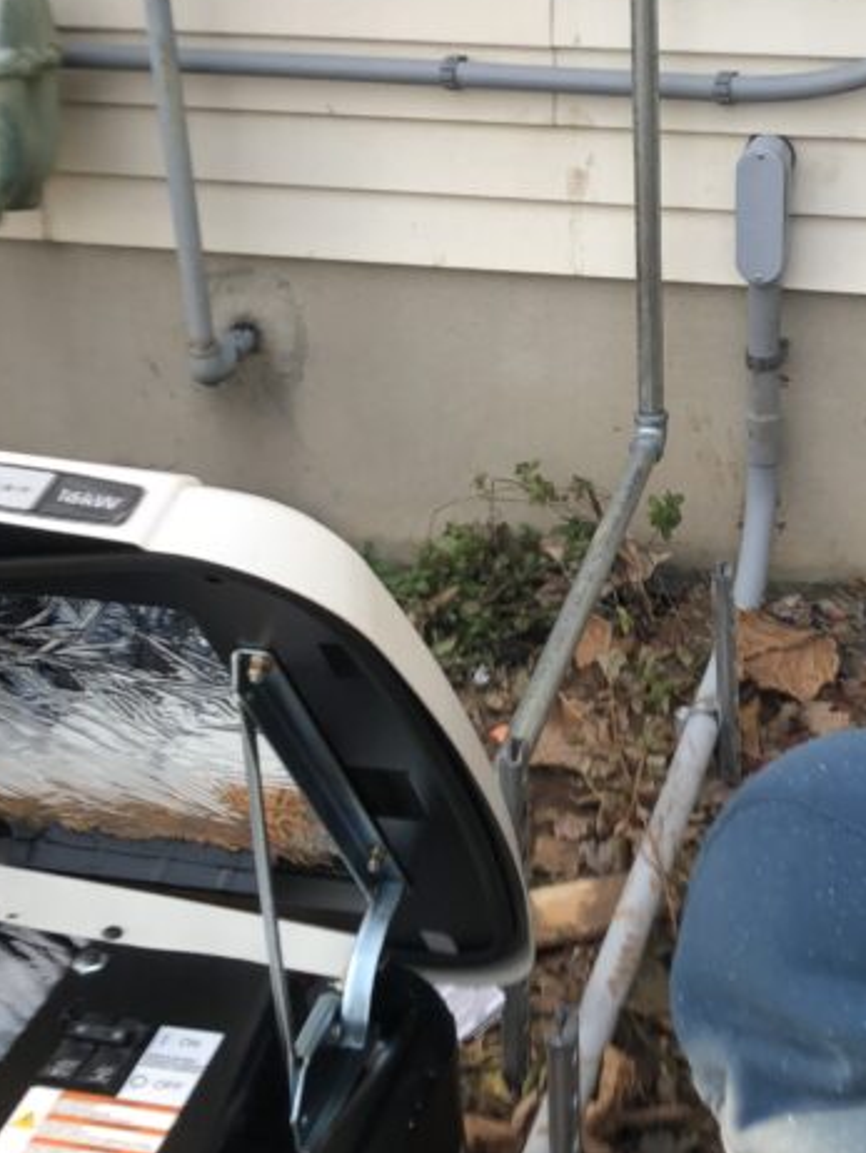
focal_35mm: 62
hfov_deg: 23.4
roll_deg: +2.7
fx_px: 2066
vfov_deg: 31.1
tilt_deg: -23.8
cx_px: 649
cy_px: 442
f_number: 1.8
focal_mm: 3.99
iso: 25
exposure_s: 1/120
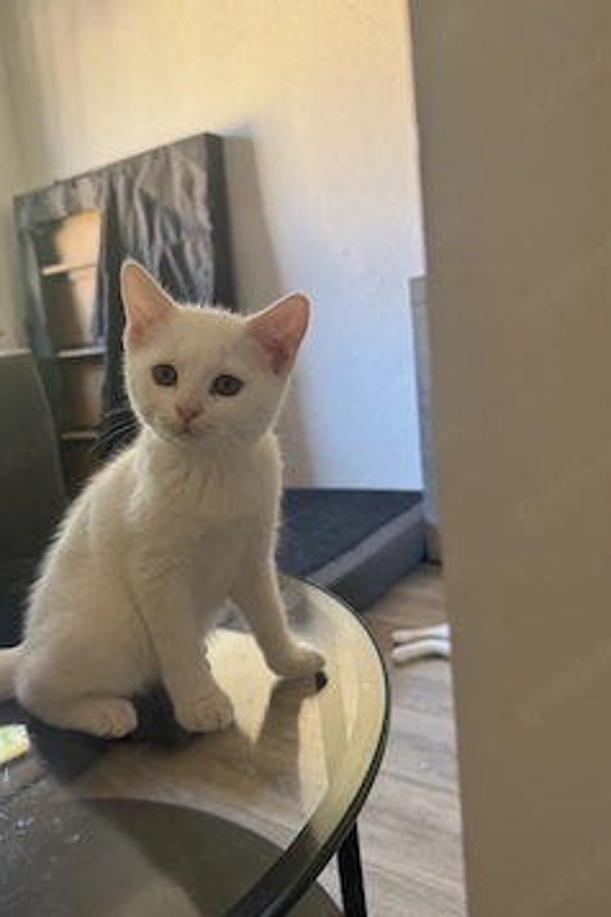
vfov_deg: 65.4
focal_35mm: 28
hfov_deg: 46.2
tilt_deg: -9.8
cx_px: 252
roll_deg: +7.3
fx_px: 713
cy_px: 493
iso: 200
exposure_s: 1/83
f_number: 1.78
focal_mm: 6.76
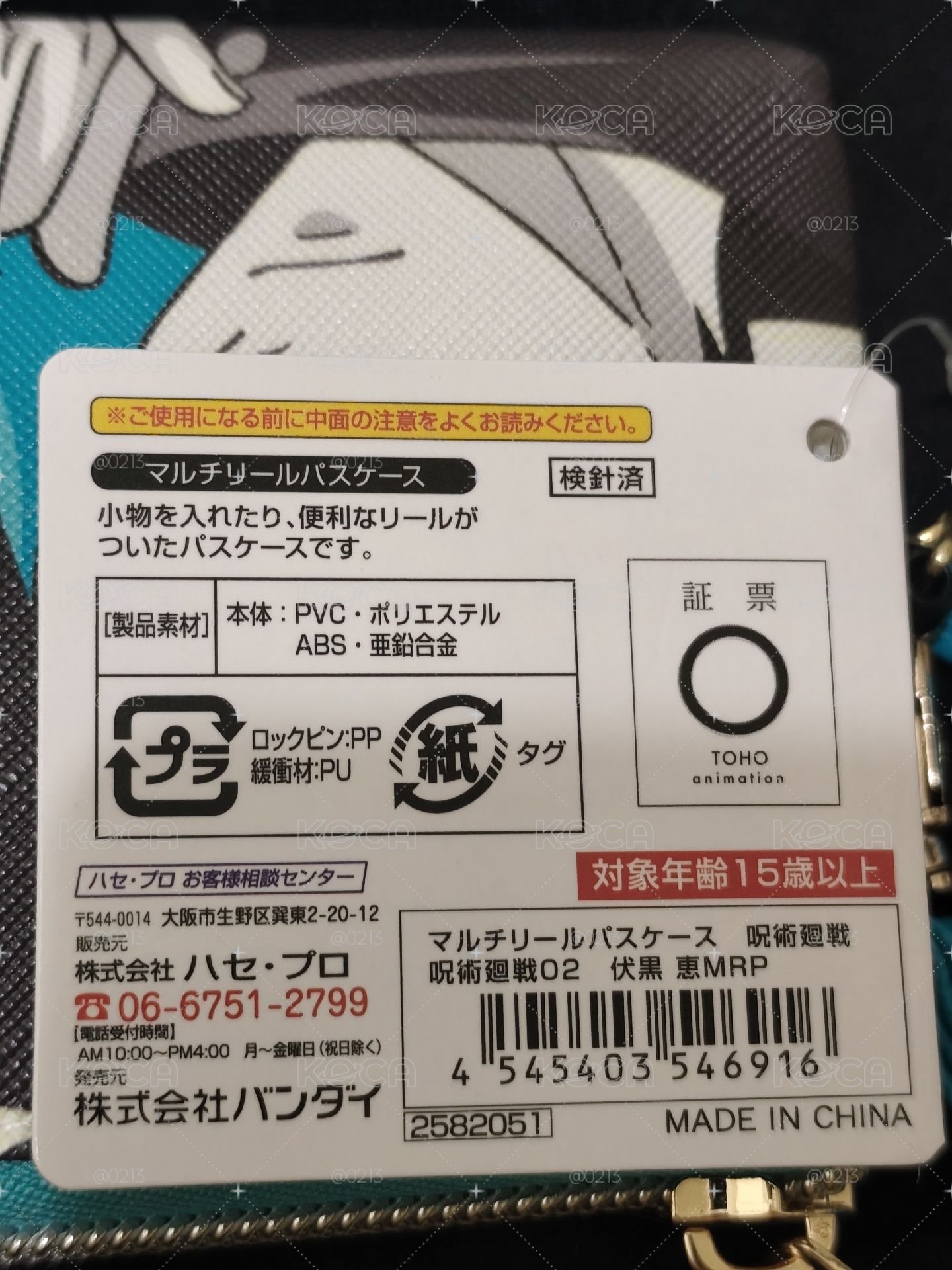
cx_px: 476
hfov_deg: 24.0
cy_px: 635
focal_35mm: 61
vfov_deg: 31.7
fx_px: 2237
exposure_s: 1/40
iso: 800
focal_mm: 6.19
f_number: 1.65
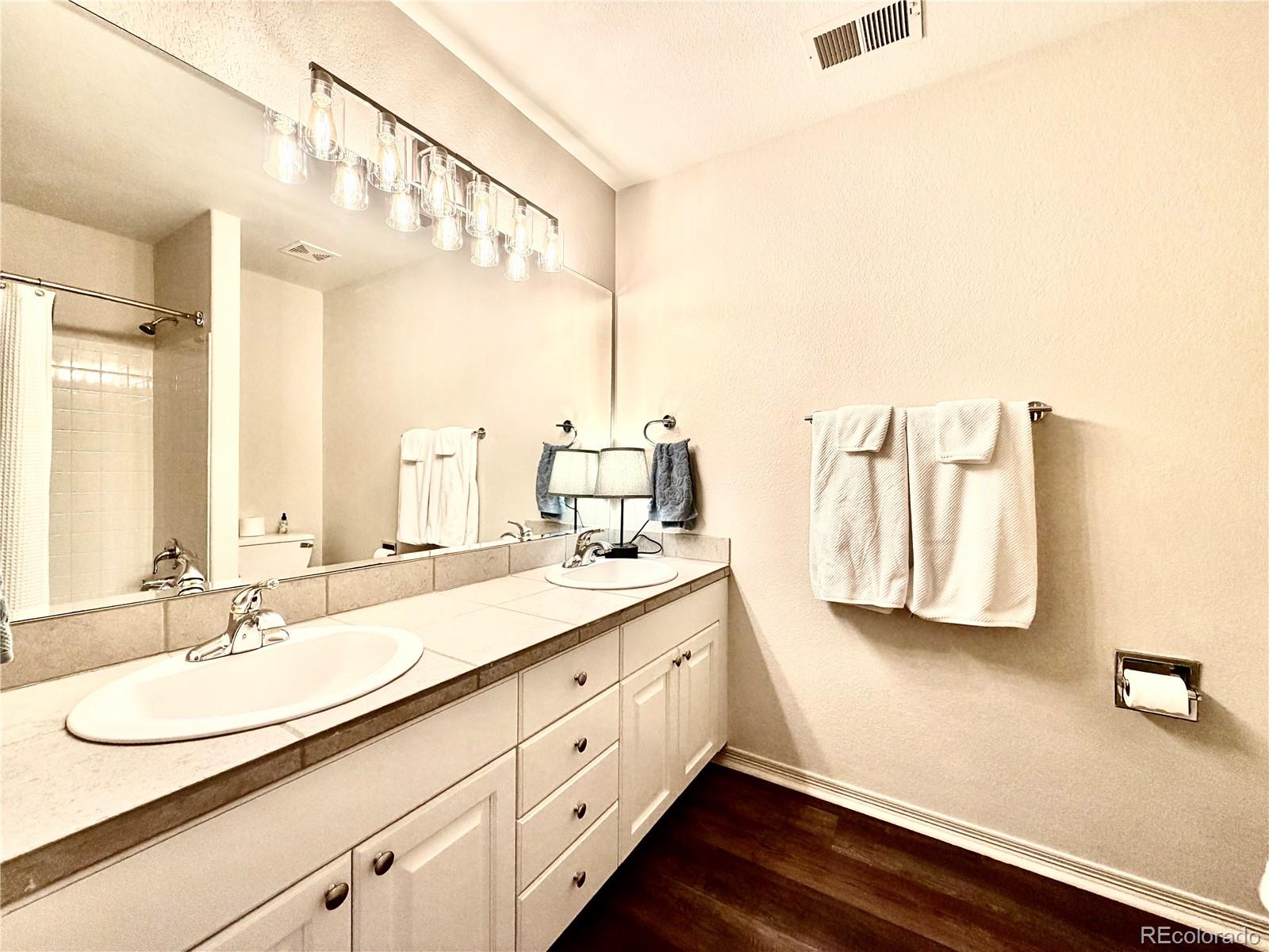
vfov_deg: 85.7
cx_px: 634
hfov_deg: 102.1
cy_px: 476
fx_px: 513
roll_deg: +0.1
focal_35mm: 14
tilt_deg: -2.0
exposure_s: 1/120
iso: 125
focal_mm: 2.22
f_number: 2.2
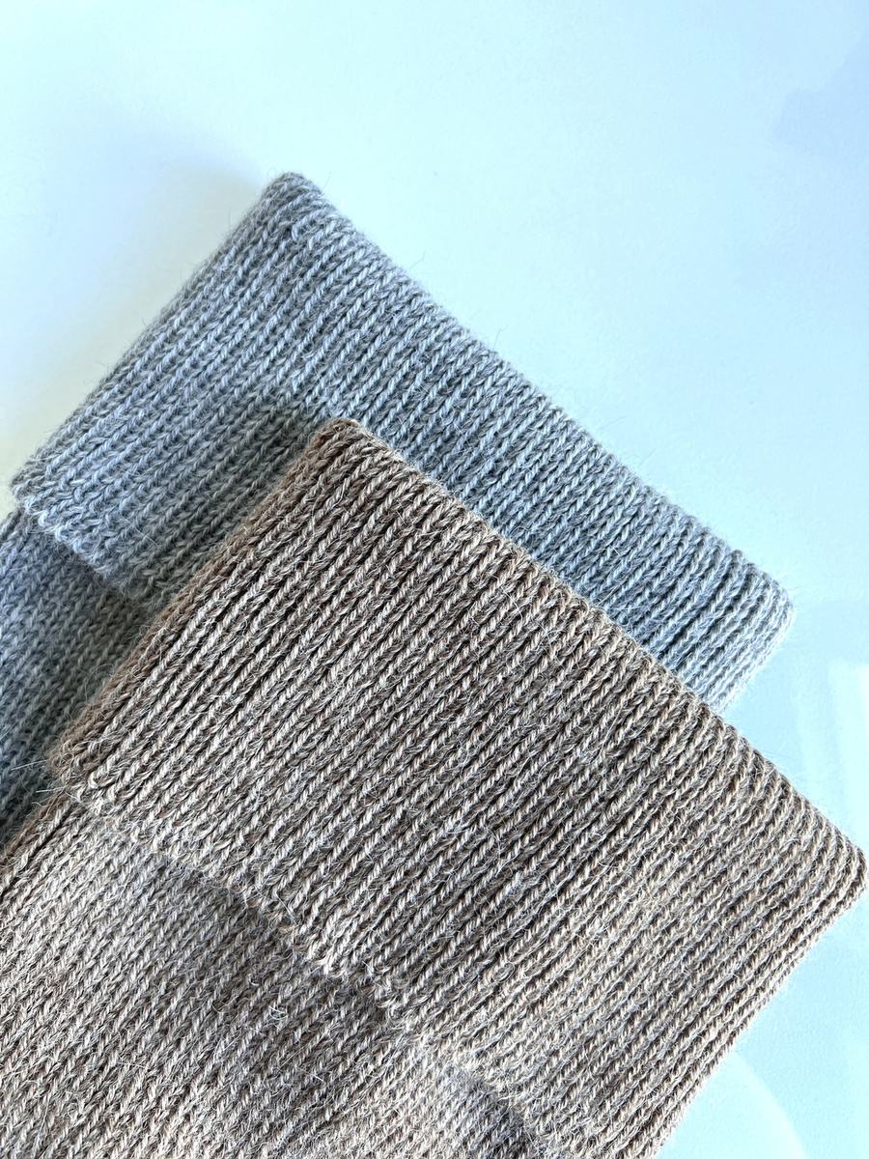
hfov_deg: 53.1
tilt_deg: -88.8
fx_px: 870
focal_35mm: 26
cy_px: 580
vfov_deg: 67.3
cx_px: 434
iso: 80
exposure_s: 1/121
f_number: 1.5
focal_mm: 5.7
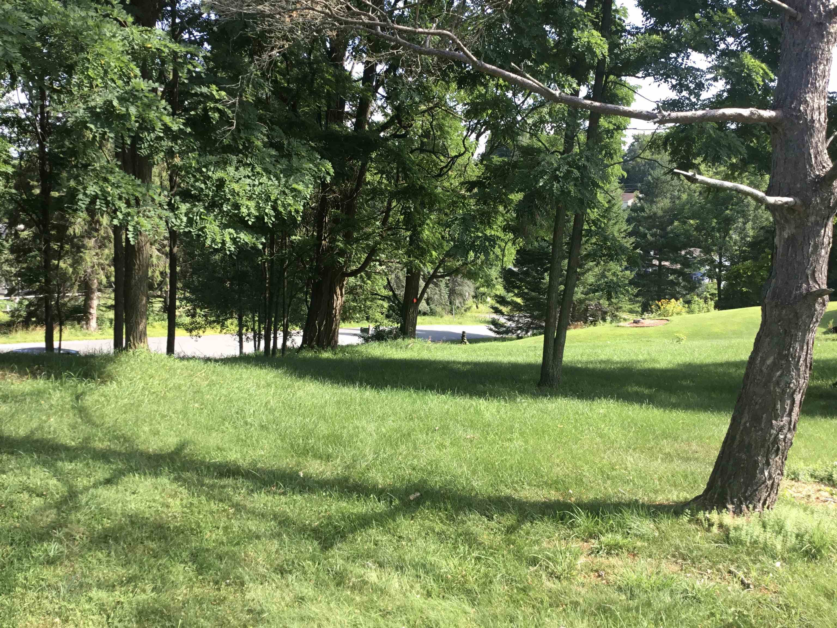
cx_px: 418
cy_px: 314
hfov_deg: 58.4
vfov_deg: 45.4
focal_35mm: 31
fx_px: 750
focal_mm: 3.3
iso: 25
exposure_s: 1/129
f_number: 2.4
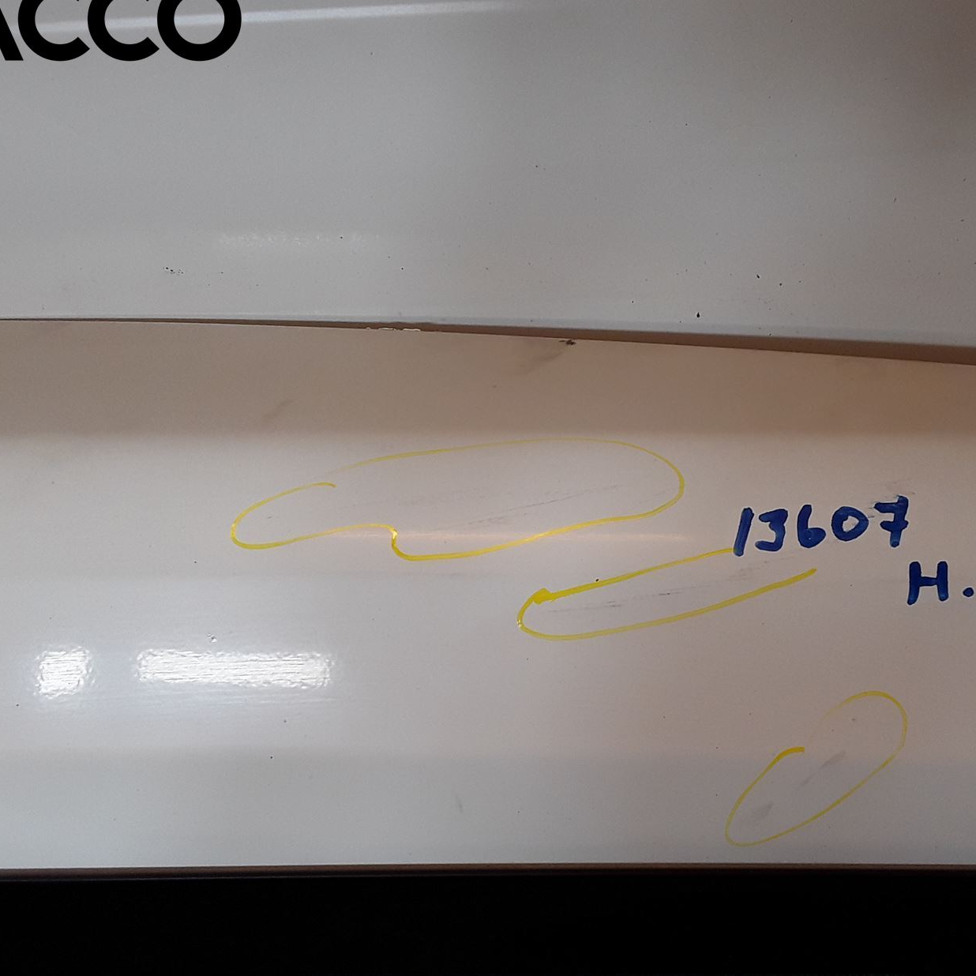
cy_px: 582
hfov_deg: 40.8
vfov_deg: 40.8
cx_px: 565
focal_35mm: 41
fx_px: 1308
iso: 40
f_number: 1.9
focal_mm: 2.91
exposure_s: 1/166
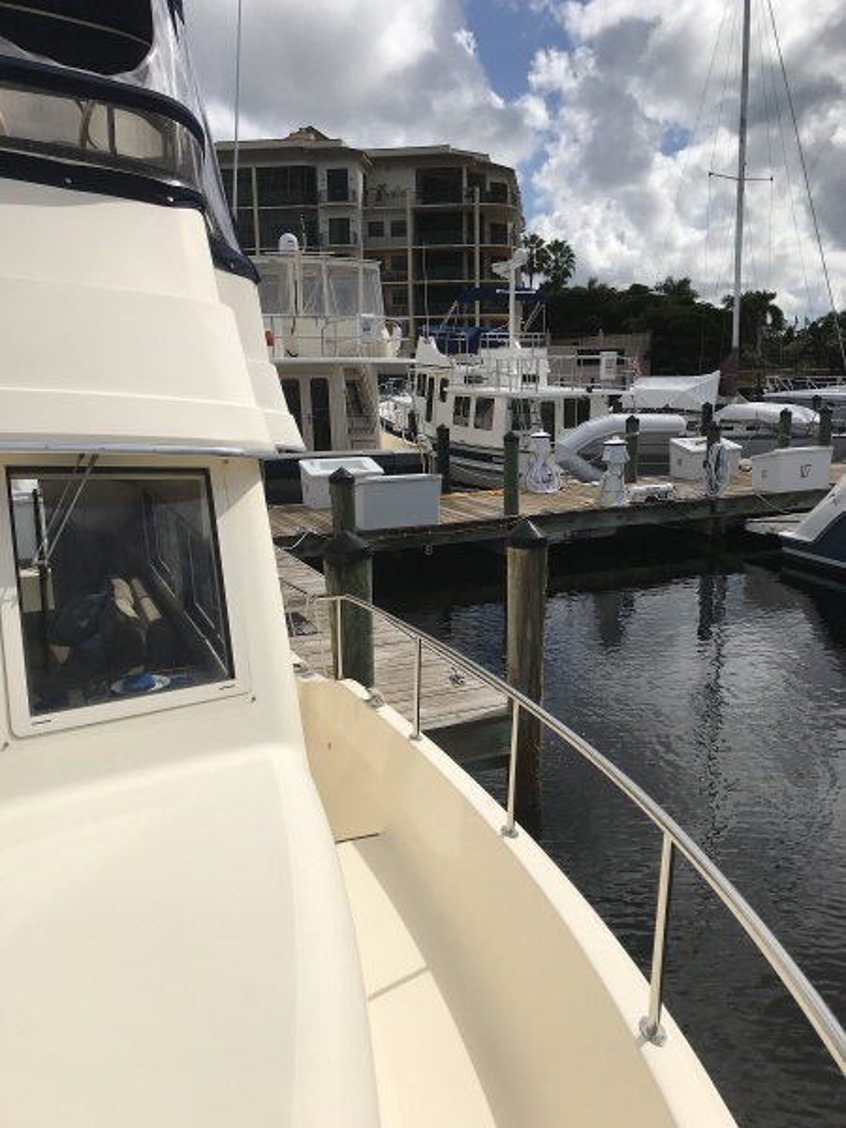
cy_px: 564
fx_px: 912
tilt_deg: -11.7
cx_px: 423
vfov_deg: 63.4
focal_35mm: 28
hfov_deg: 49.7
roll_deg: -0.4
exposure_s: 1/6410
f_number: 1.8
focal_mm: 3.99
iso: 20
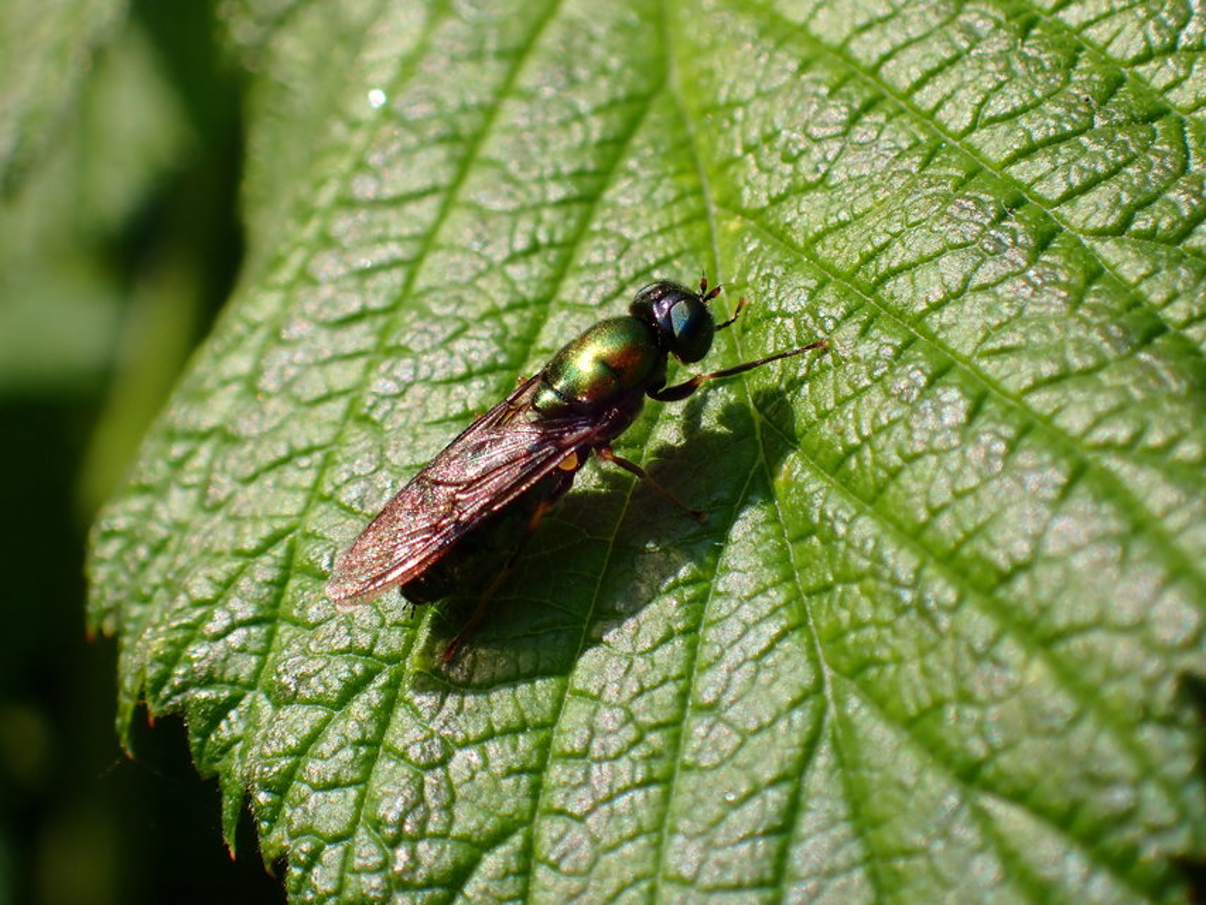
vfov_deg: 14.8
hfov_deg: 19.6
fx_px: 3484
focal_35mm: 100
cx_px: 603
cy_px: 452
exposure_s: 1/400
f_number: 4.9
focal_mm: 18
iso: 200
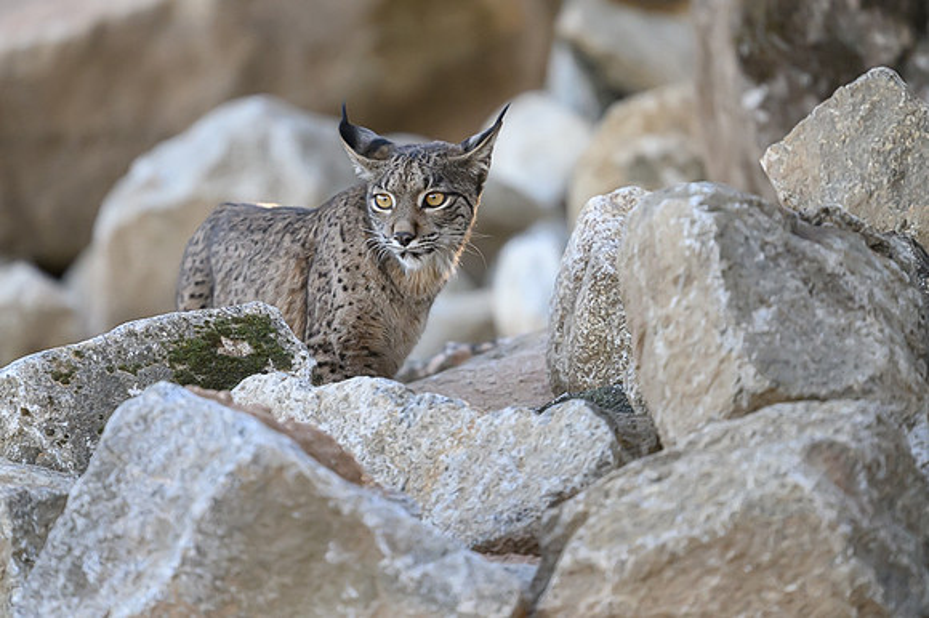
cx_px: 407
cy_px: 252
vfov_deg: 1.9
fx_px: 18376
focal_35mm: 713
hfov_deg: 2.9
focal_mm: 560
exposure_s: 1/2000
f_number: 4
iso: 2200
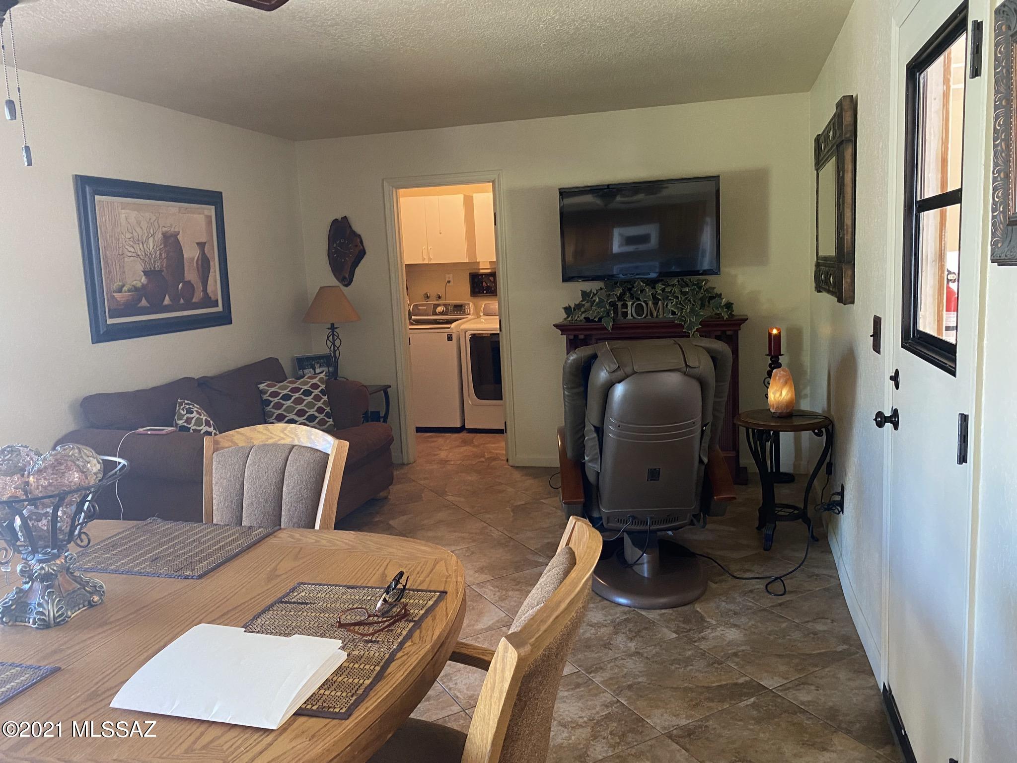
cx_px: 508
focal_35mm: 26
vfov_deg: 53.1
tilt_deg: -7.6
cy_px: 382
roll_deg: +2.2
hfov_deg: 67.3
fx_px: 764
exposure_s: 1/40
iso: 320
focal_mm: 4.25
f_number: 1.8
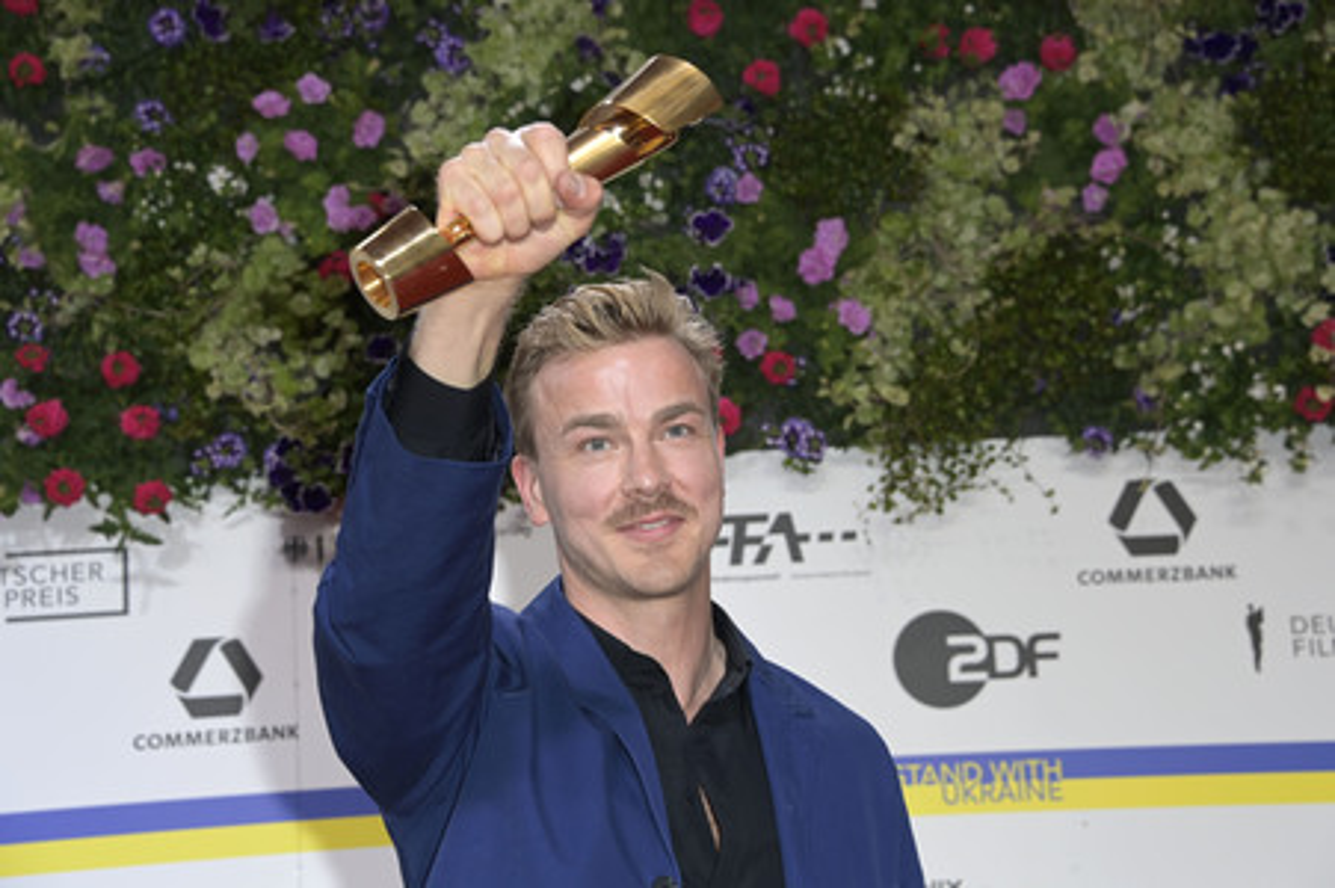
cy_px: 444
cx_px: 668
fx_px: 3150
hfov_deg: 23.9
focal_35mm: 85
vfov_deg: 16.0
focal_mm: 85
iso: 800
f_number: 6.3
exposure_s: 1/250
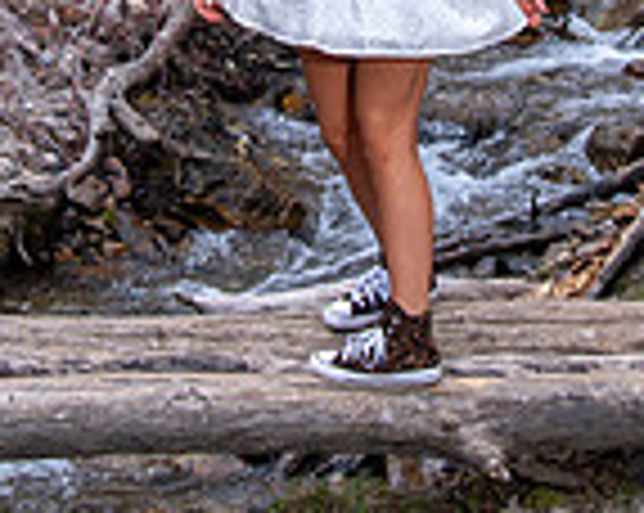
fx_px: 2322
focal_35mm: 122
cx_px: 293
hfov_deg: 15.8
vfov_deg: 12.3
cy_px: -130
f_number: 4
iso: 1250
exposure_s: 1/125
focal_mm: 32
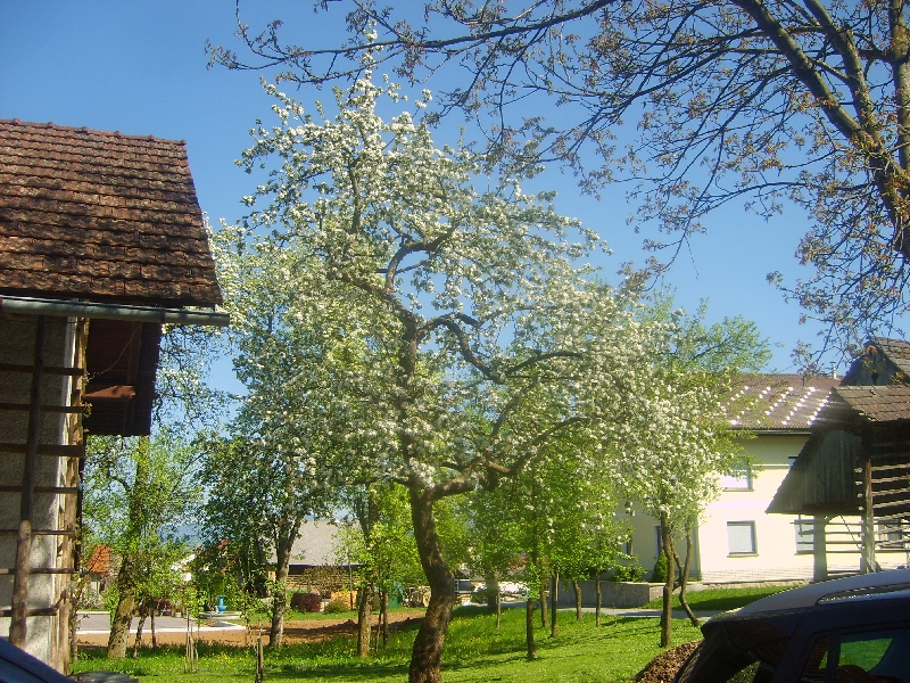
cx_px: 455
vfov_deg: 40.7
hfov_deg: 52.6
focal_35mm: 35
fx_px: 920
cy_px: 342
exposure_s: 1/500
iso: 50
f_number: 2.8
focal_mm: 5.8
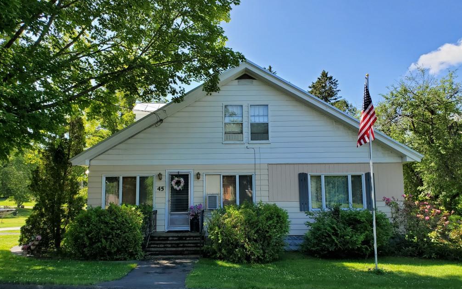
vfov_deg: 44.4
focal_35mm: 28
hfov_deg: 66.5
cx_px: 231
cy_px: 167
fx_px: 353
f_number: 2.4
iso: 50
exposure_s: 1/649
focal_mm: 4.3
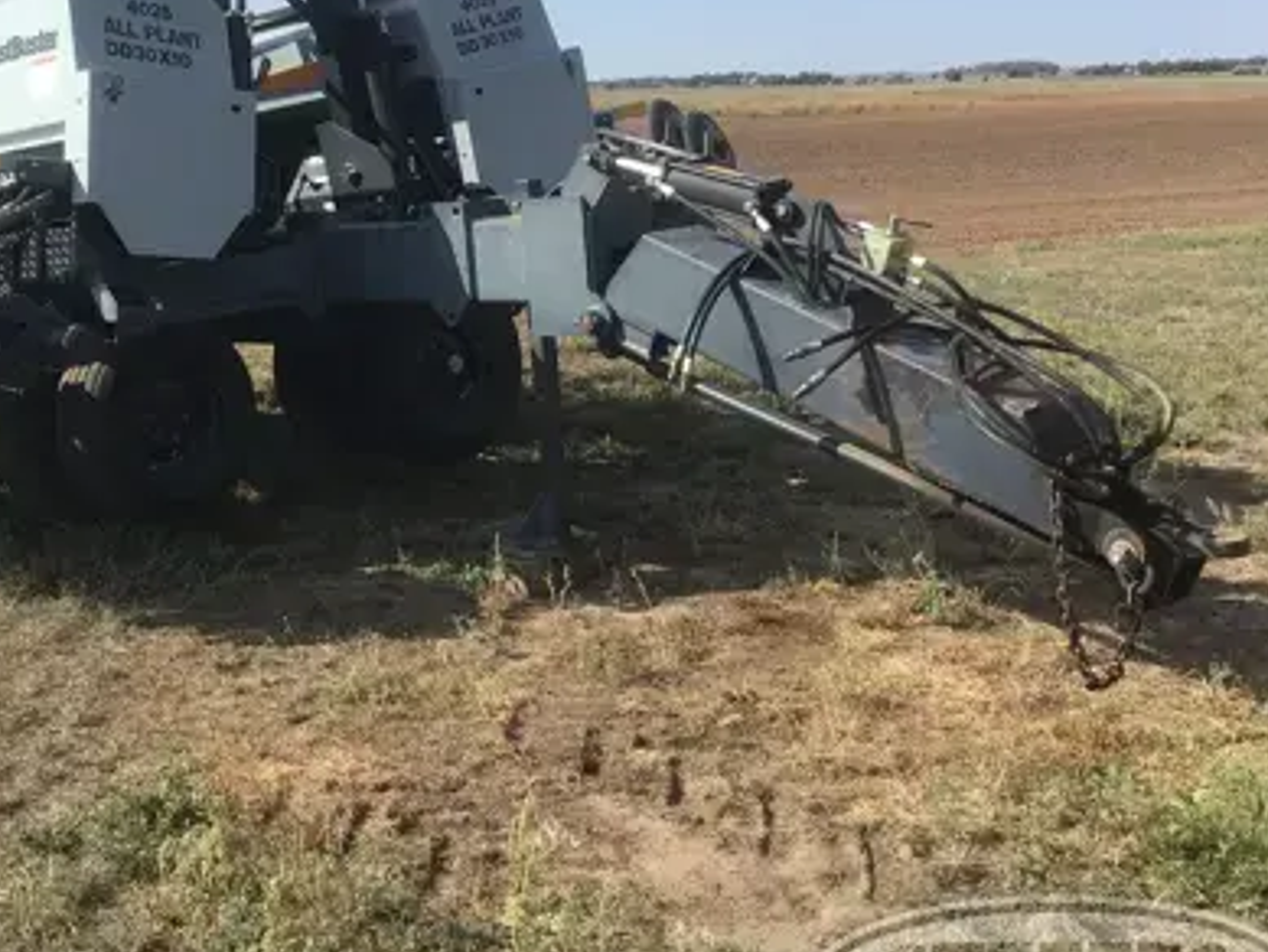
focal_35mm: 51
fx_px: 1869
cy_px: 336
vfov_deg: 28.4
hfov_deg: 36.7
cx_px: 339
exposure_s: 1/1131
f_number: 2.4
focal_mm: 3.3
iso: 25
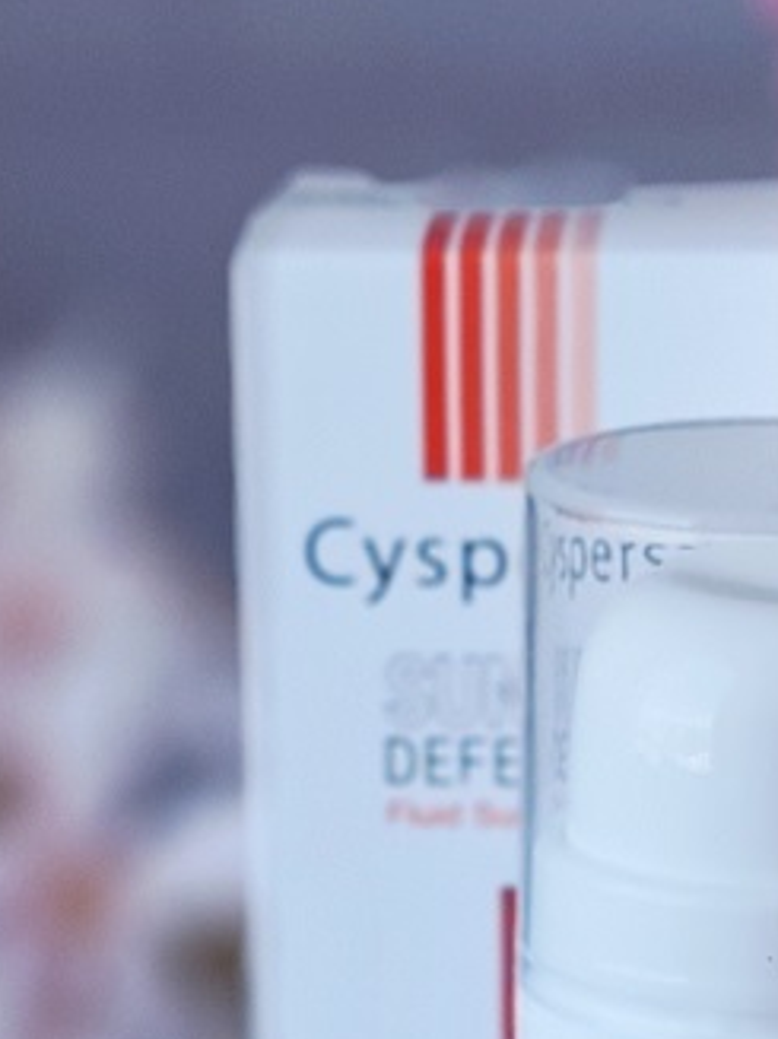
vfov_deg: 13.0
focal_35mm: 150
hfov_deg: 9.8
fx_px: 4498
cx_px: 740
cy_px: 1049
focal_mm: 6.19
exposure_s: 1/100
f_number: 1.65
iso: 80
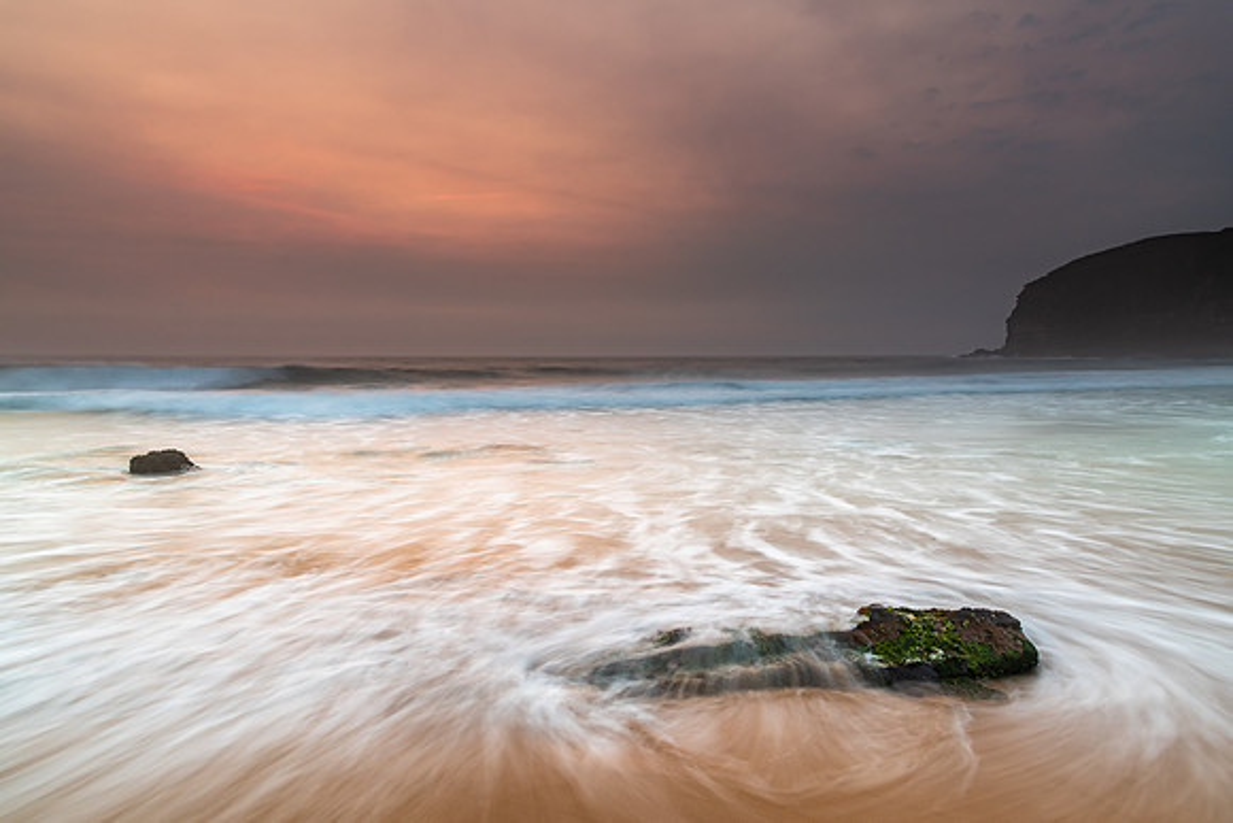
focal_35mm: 25
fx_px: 854
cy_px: 412
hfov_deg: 71.6
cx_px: 616
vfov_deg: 51.4
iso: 250
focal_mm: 24
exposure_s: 2
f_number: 8
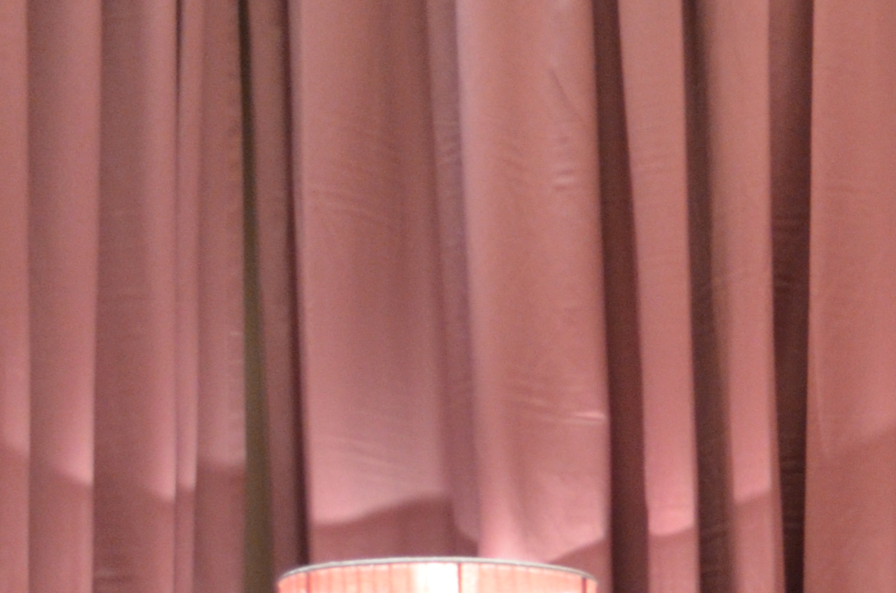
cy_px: 720
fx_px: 2583
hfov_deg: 16.4
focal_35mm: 104
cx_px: 1619
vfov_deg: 12.8
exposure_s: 1/20
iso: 1000
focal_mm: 18
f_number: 4.5
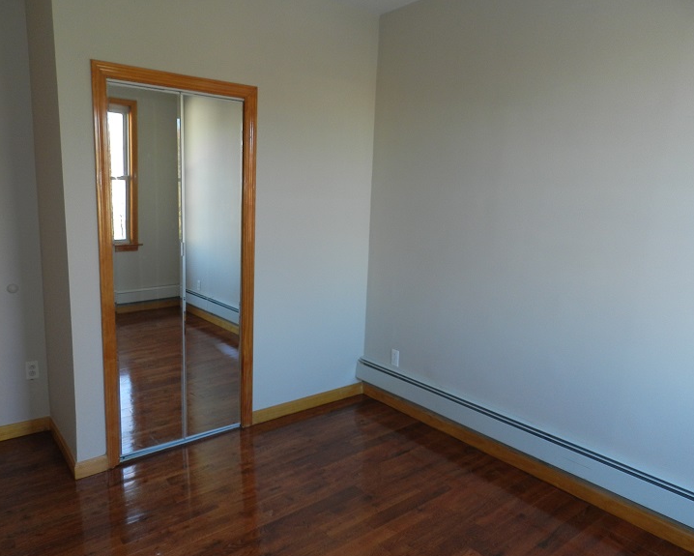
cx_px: 337
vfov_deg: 56.8
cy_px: 288
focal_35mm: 25
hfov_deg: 68.1
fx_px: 514
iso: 200
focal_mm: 4
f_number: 3.4
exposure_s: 1/30
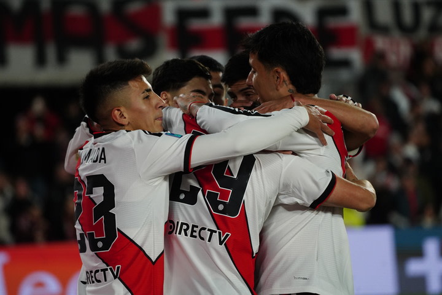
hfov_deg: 7.2
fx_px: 3536
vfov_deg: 4.8
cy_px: 148
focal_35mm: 288
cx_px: 221
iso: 3200
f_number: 5.6
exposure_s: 1/1000
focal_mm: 288
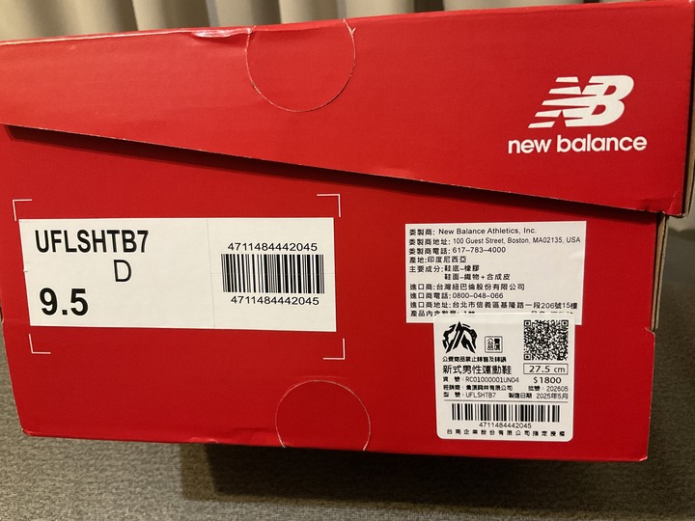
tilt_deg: -23.4
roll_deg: +3.9
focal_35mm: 29
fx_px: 582
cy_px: 260
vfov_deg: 48.2
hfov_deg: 61.7
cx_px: 348
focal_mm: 3
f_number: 1.8
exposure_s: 1/30
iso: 320
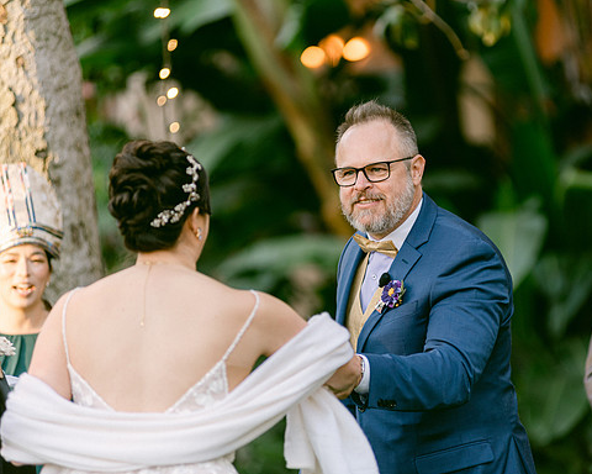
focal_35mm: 231
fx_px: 4047
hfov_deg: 8.4
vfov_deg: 6.7
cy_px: 238
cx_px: 355
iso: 320
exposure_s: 1/125
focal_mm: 200
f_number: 2.8
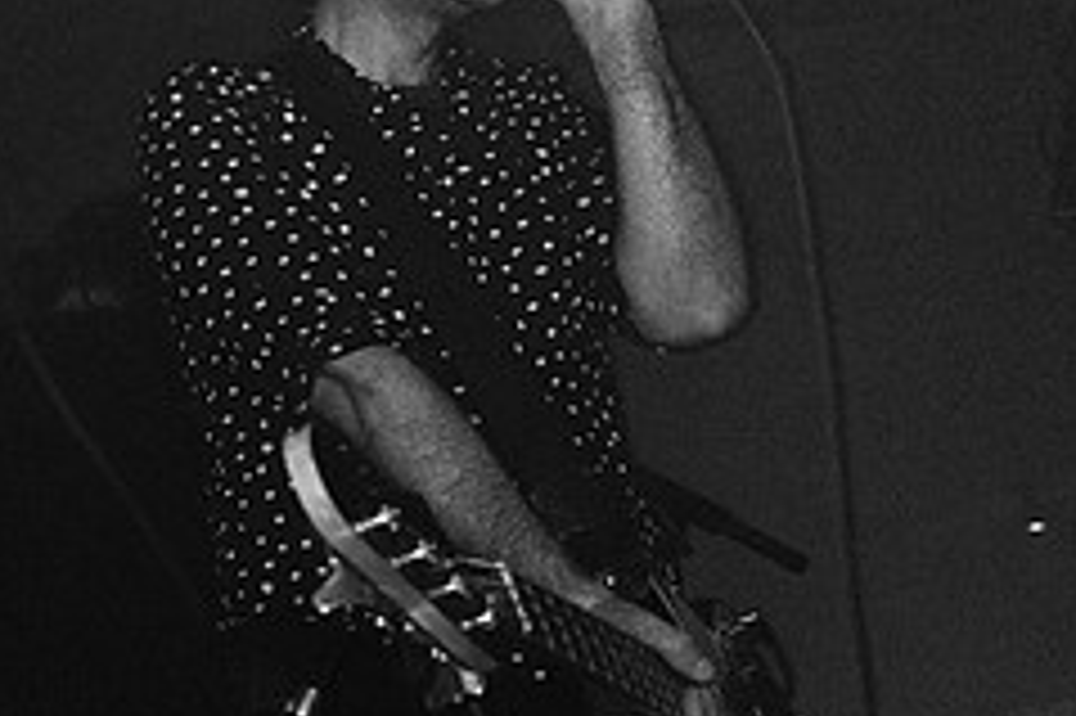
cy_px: 385
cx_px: -309
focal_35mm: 70
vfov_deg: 19.4
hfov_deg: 25.1
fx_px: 2091
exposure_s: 1/40
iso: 2000
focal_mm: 24
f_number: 3.2
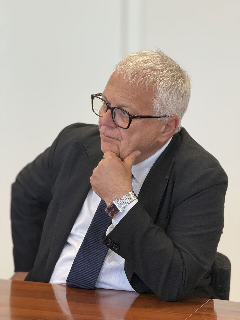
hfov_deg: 12.3
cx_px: 120
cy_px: 160
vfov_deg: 16.4
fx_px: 1109
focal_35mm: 120
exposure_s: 1/100
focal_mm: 15.66
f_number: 2.8
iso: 250
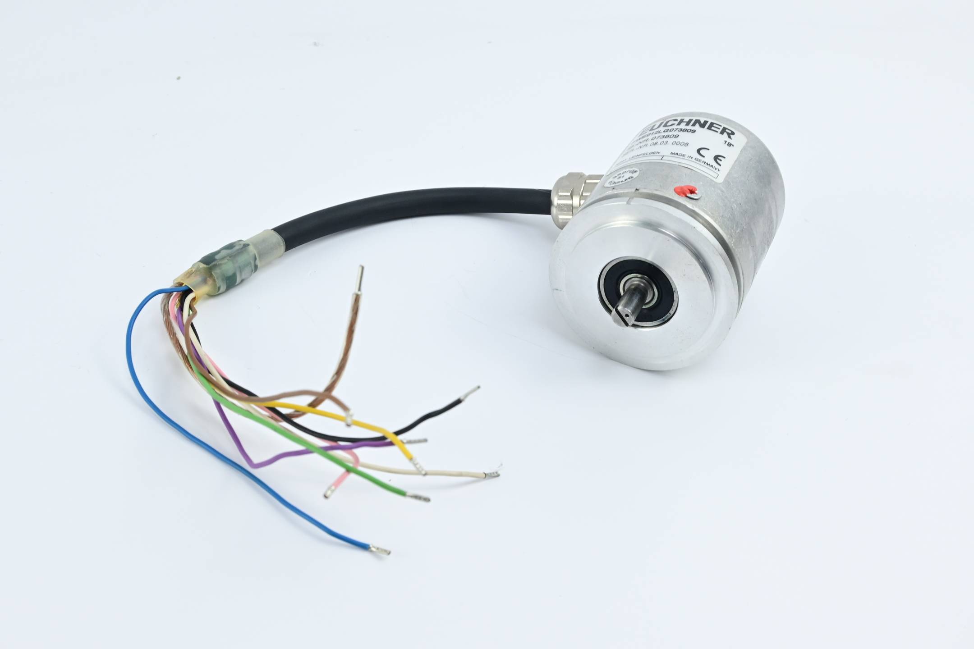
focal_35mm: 44
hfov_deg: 45.0
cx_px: 487
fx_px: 1177
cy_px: 324
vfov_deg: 30.8
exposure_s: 1/60
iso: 560
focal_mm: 29
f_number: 11
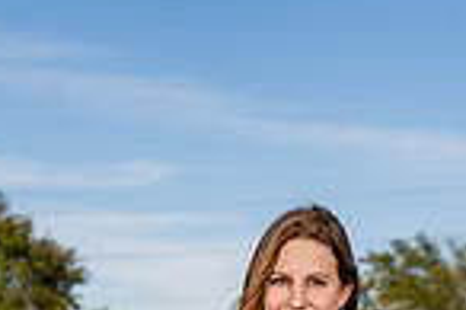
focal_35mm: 167
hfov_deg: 12.3
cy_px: 674
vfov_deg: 7.8
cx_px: 204
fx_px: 2159
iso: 100
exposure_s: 1/1250
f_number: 4
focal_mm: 54
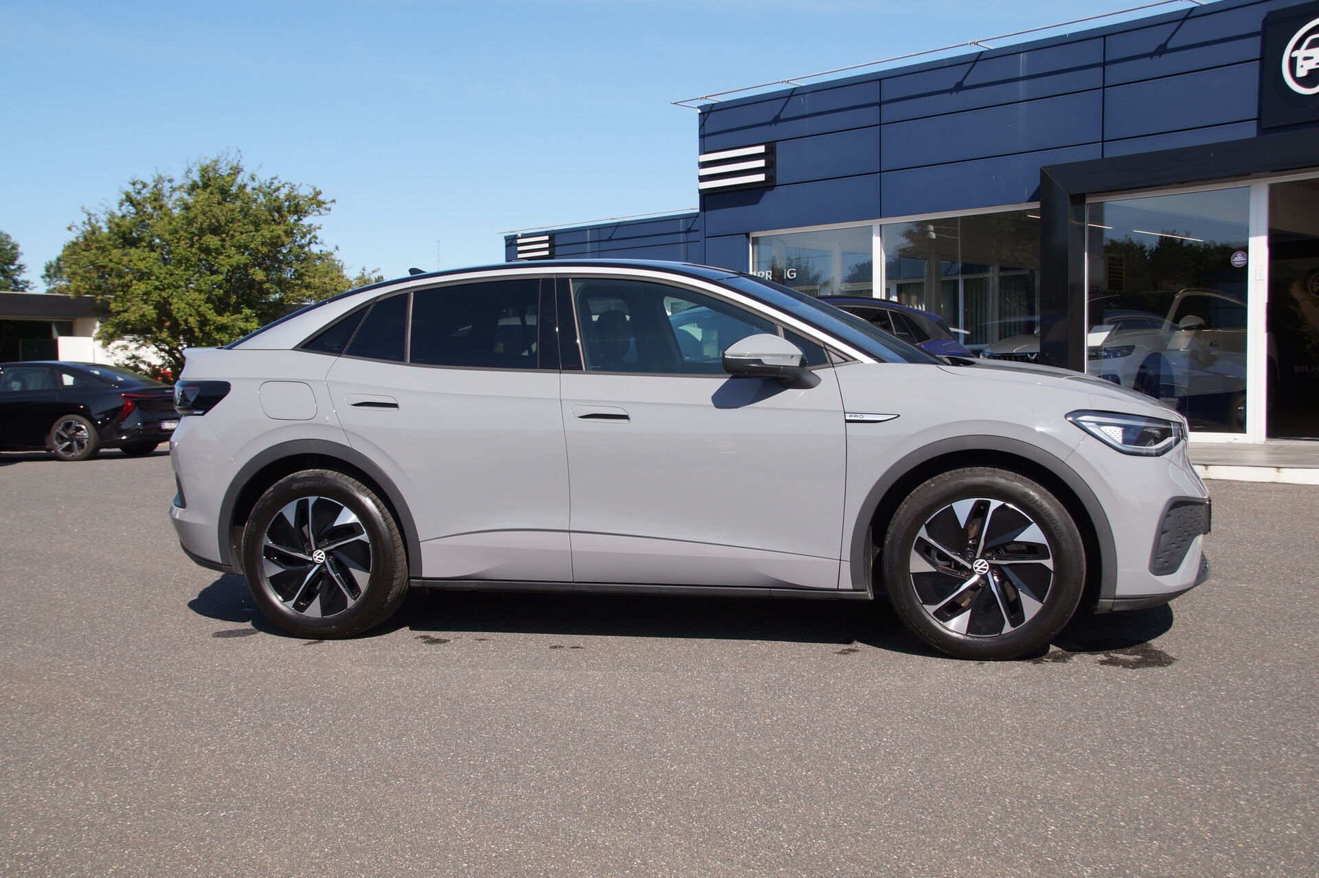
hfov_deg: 53.2
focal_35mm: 36
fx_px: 1318
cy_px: 439
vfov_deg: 36.8
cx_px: 660
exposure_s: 1/250
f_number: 8
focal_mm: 24
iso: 100
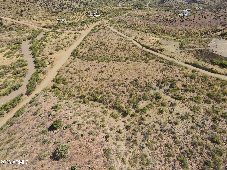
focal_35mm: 16
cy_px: 85
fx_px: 105
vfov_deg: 78.1
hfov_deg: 94.5
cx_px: 114
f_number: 2.55
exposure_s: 1/1181
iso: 102
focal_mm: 16
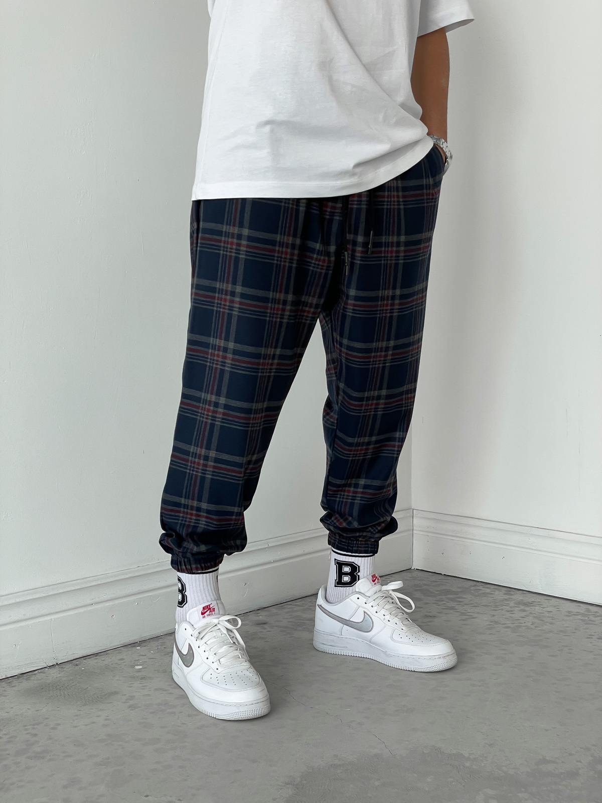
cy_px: 402
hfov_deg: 28.0
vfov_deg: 36.8
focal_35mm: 52
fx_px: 1206
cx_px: 301
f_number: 2
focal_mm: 6
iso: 80
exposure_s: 1/120
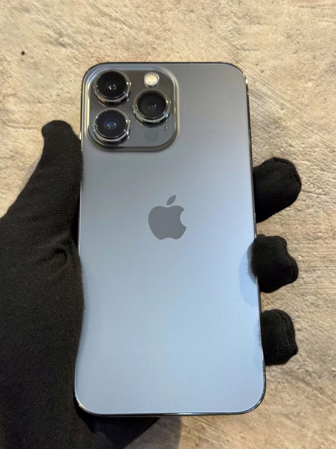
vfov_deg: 39.7
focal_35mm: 48
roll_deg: +0.6
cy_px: 224
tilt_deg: +1.0
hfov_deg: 30.3
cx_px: 168
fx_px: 621
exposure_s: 1/50
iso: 160
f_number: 1.78
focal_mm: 6.76
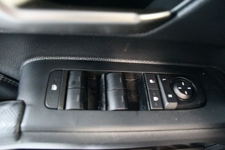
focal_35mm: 27
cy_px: 75
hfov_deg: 67.4
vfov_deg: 47.9
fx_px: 169
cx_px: 112
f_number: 3.5
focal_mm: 18
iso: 12800
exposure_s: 1/30
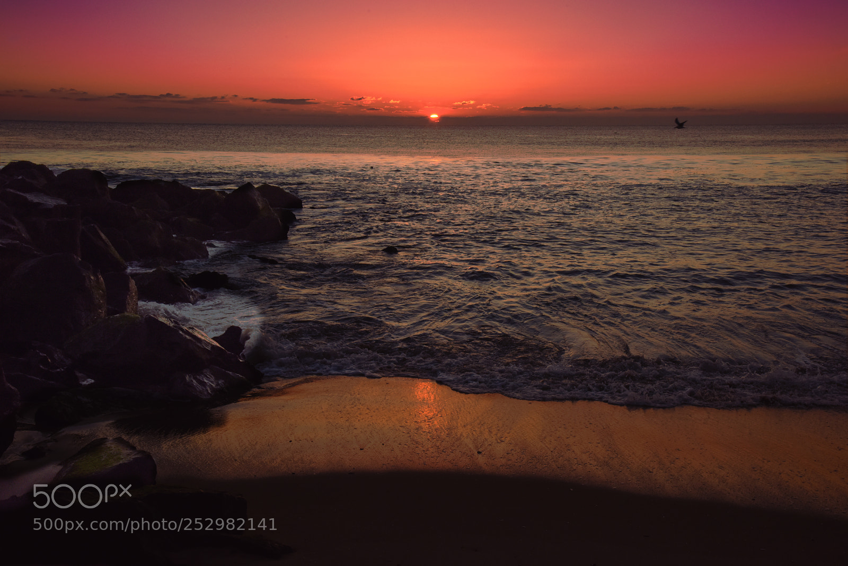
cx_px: 424
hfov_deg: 48.4
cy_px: 283
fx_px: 943
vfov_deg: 33.4
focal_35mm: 40
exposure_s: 1/200
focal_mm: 40
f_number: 16
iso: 1000
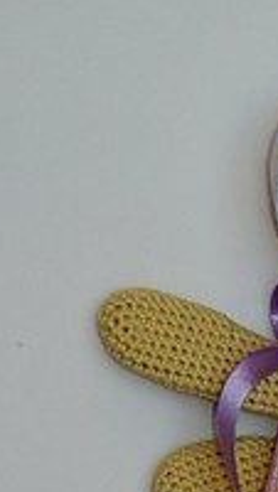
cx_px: 433
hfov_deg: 5.2
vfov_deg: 9.2
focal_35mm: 230
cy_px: 645
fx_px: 3004
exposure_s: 1/100
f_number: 4.4
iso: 200
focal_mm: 11.9
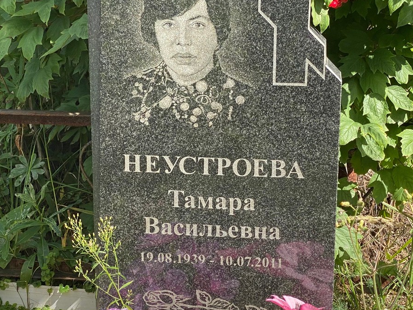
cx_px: 206
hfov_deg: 23.3
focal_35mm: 84
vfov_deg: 17.6
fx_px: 1003
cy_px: 179
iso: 20
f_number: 2
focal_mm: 6
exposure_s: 1/727
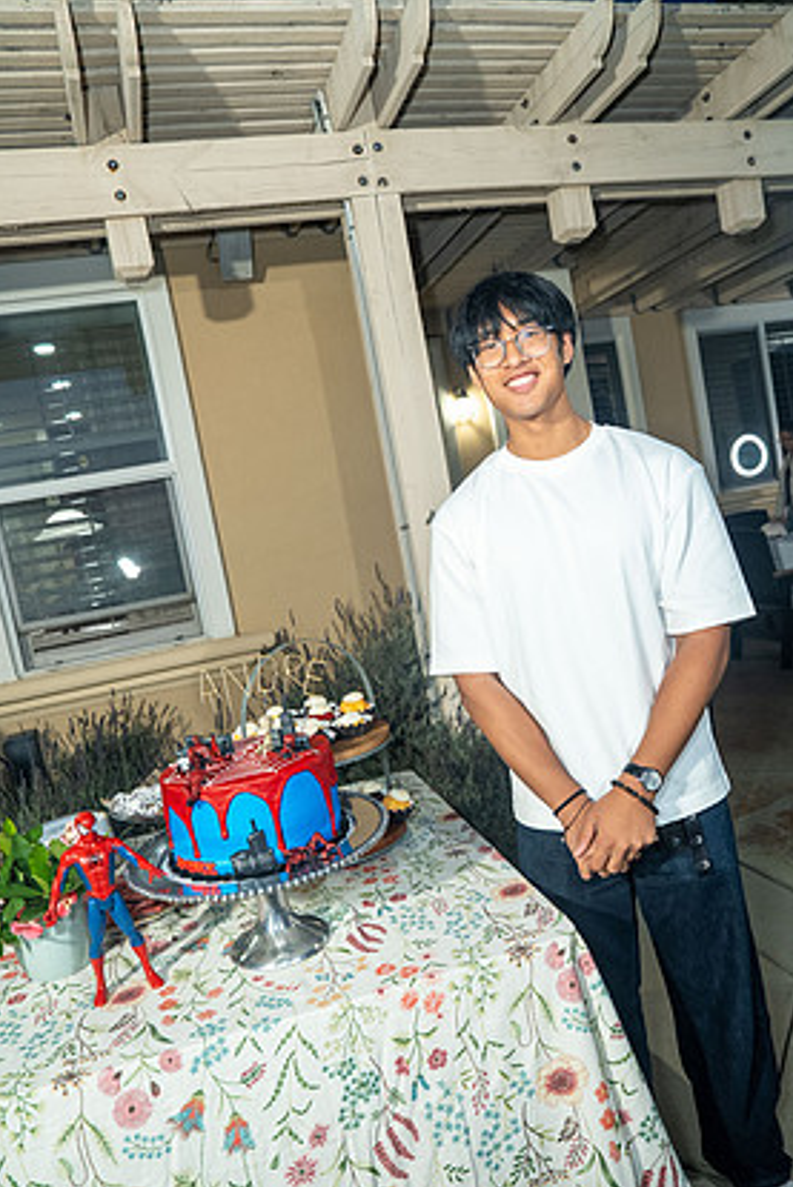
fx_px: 858
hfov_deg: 49.6
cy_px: 641
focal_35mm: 26
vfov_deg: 69.3
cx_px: 424
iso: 640
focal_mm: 24
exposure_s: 1/160
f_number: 3.5
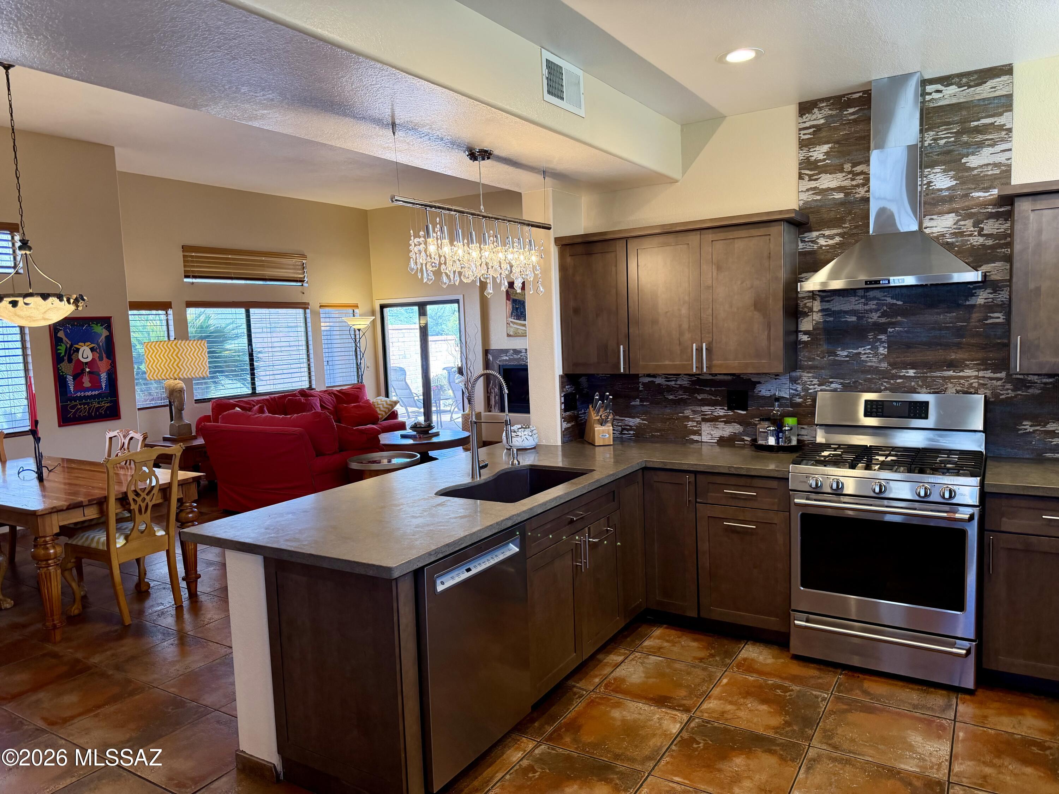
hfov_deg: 71.6
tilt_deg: -5.7
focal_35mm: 24
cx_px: 530
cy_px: 397
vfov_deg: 56.8
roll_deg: +3.0
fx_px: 734
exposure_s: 1/121
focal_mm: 6.76
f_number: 1.78
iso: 200
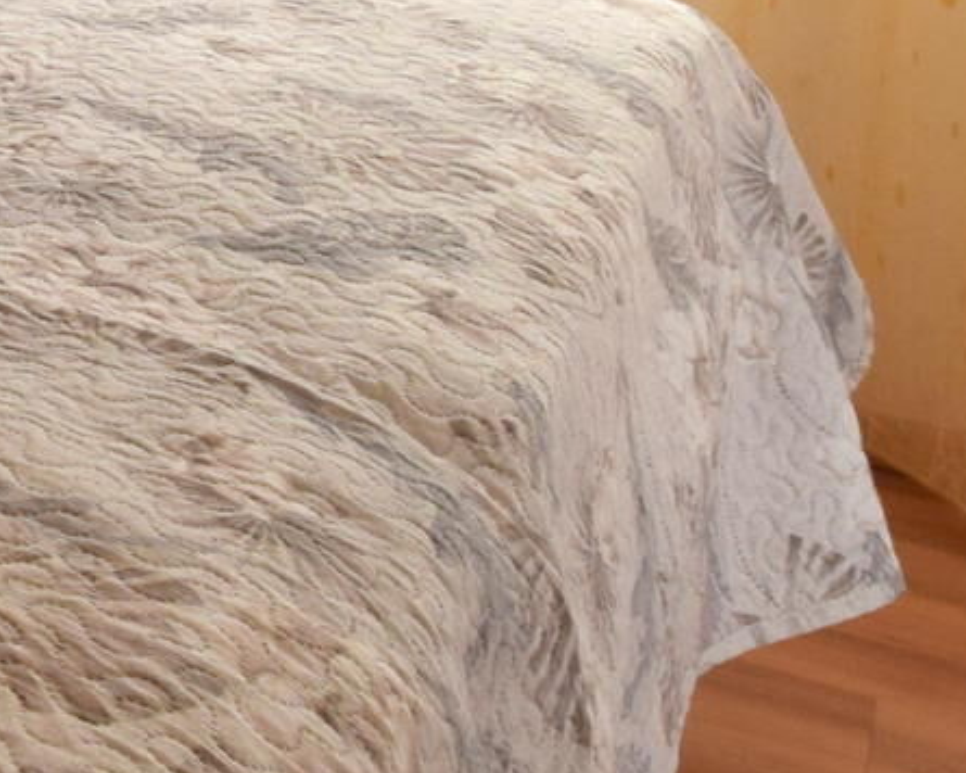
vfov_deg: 17.9
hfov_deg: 15.8
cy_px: -400
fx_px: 2173
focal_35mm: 76
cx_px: -1224
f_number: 8
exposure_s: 1/250
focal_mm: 10
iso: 400
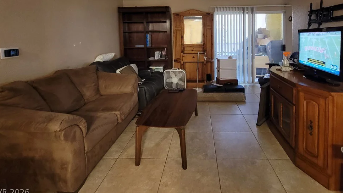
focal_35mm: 15
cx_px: 172
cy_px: 62
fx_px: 136
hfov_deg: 103.0
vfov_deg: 68.2
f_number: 2.2
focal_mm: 2.2
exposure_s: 1/24
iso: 640
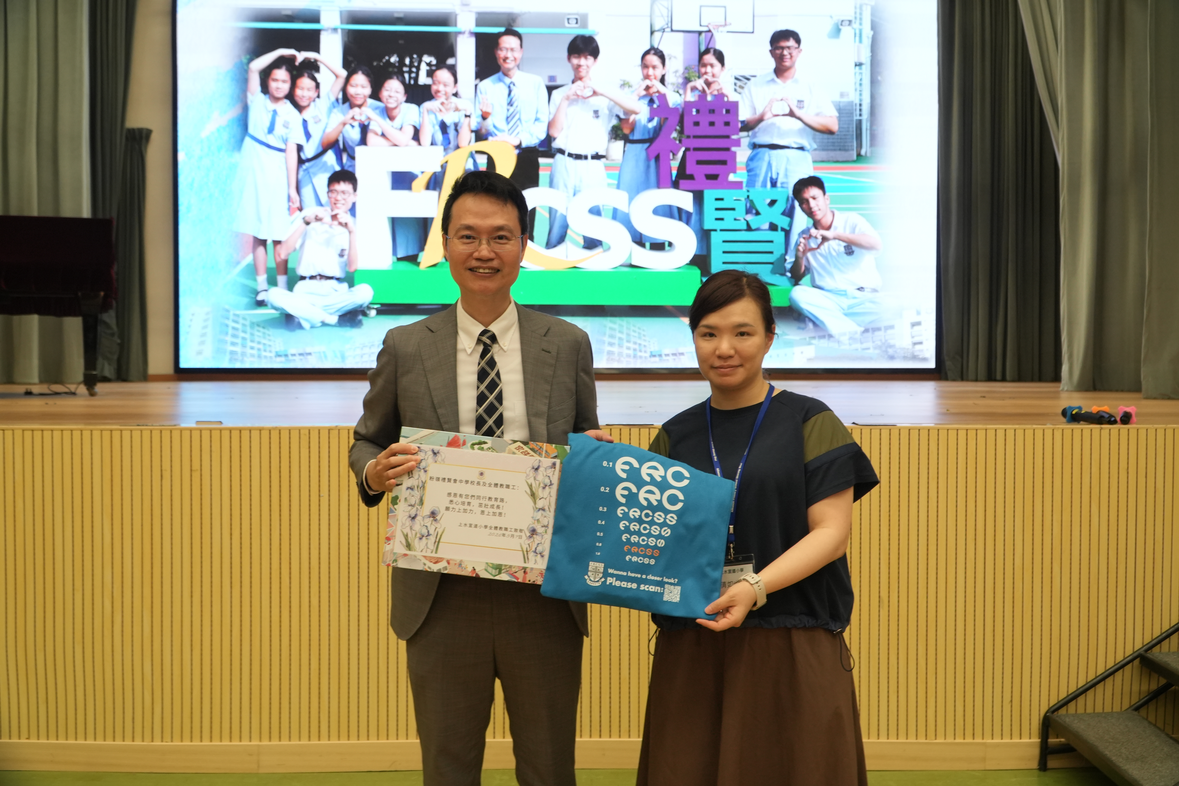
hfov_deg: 55.1
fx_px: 1130
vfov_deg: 38.4
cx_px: 590
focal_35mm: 34
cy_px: 393
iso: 800
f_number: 4.5
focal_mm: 23
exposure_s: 1/60
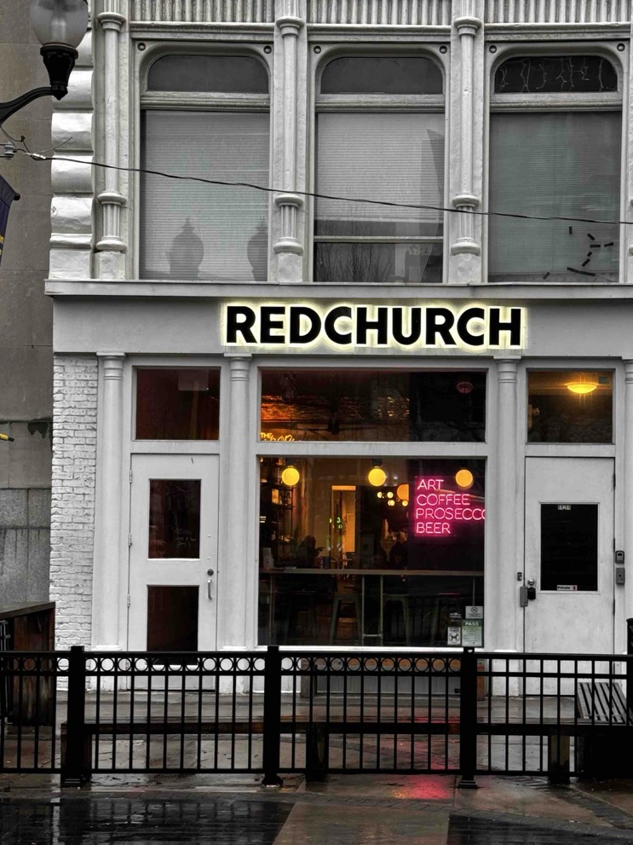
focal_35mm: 62
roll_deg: -0.8
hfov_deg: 23.6
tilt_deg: +6.4
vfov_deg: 31.2
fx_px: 1512
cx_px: 359
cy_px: 390
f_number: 1.78
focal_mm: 6.76
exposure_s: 1/60
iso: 50
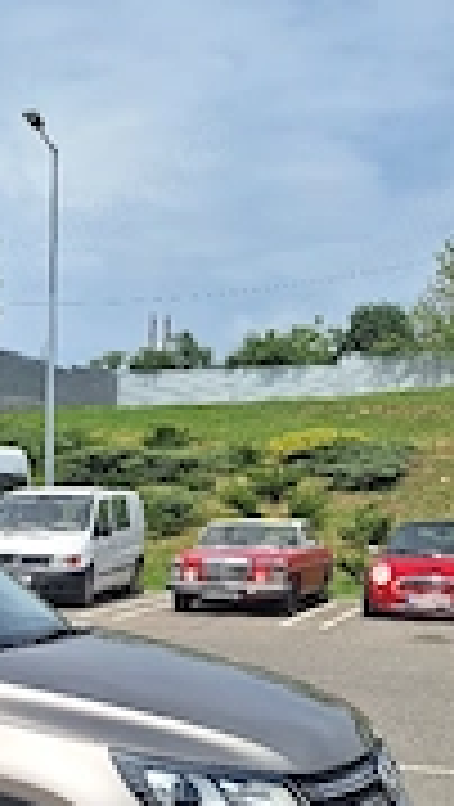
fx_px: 1196
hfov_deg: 19.5
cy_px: 630
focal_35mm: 56
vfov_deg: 36.1
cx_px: -171
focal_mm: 5.54
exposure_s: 1/5000
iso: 40
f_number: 1.8
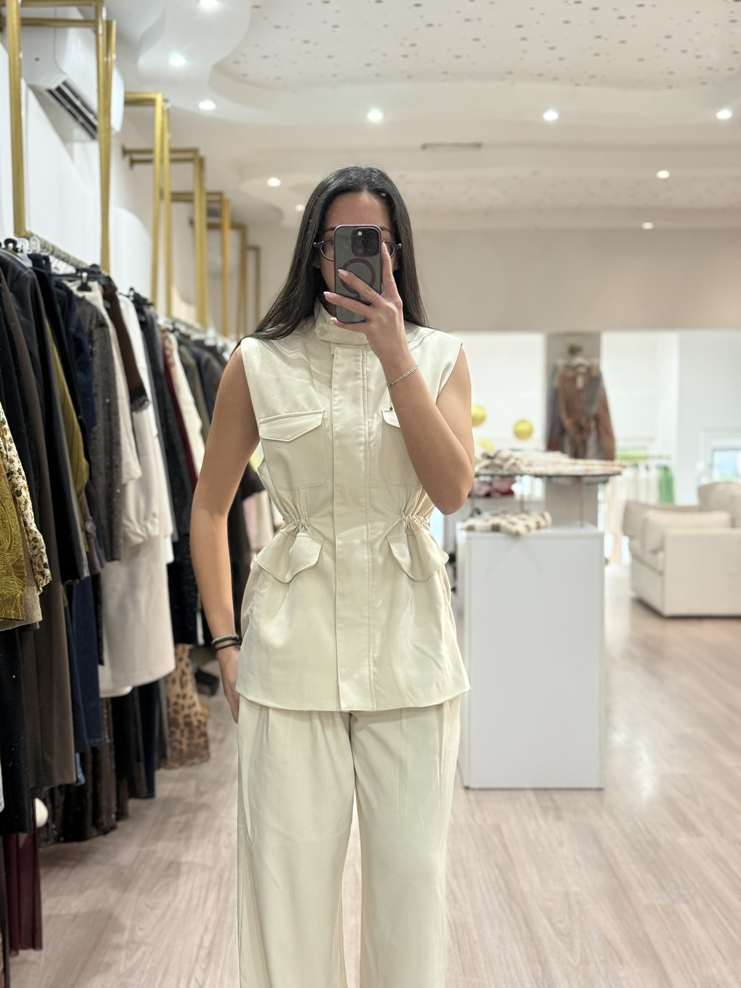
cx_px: 370
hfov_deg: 30.3
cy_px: 494
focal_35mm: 48
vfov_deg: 39.7
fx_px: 1370
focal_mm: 6.76
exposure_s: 1/50
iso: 160
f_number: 1.78
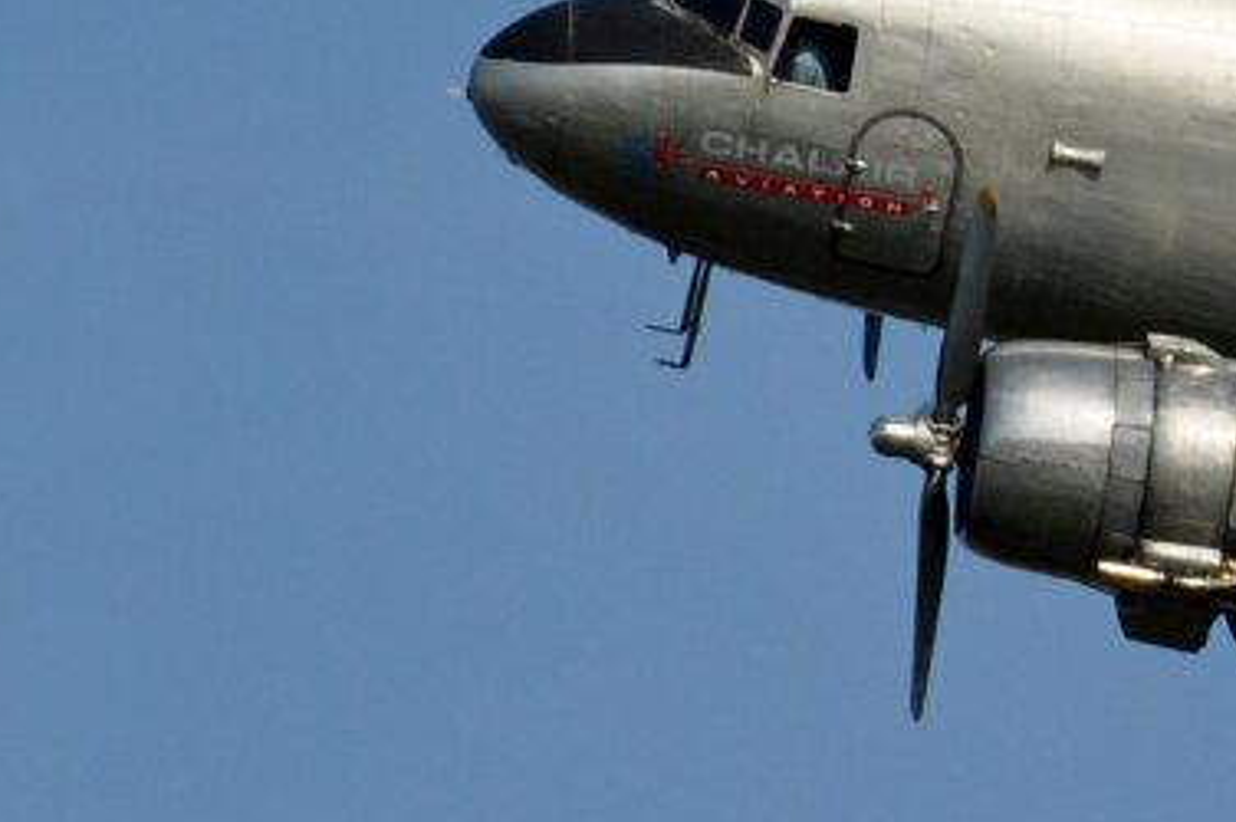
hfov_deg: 1.4
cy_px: 339
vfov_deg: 0.9
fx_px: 50802
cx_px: 1999
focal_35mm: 1481
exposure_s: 1/4000
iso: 400
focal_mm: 290
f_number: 5.6
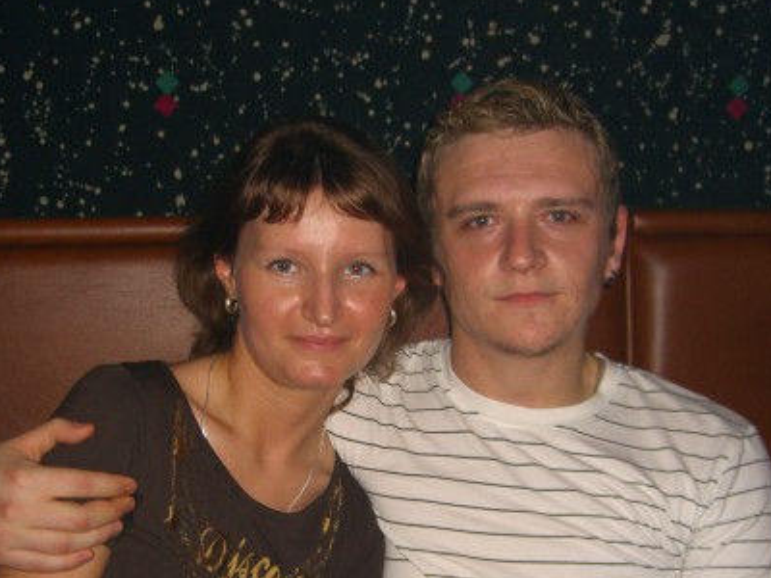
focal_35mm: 57
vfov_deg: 25.4
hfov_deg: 33.8
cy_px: 410
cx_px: 357
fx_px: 1270
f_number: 2.8
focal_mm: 7.9
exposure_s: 1/60
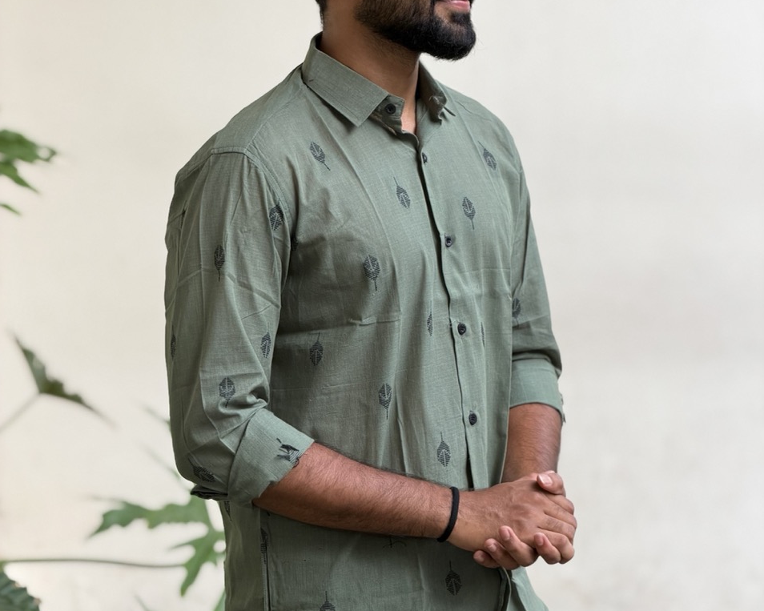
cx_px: 382
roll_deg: +0.2
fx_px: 2962
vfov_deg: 11.8
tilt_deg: -3.8
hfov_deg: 14.7
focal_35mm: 131
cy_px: 276
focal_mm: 16.89
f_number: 2.8
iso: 64
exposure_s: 1/121
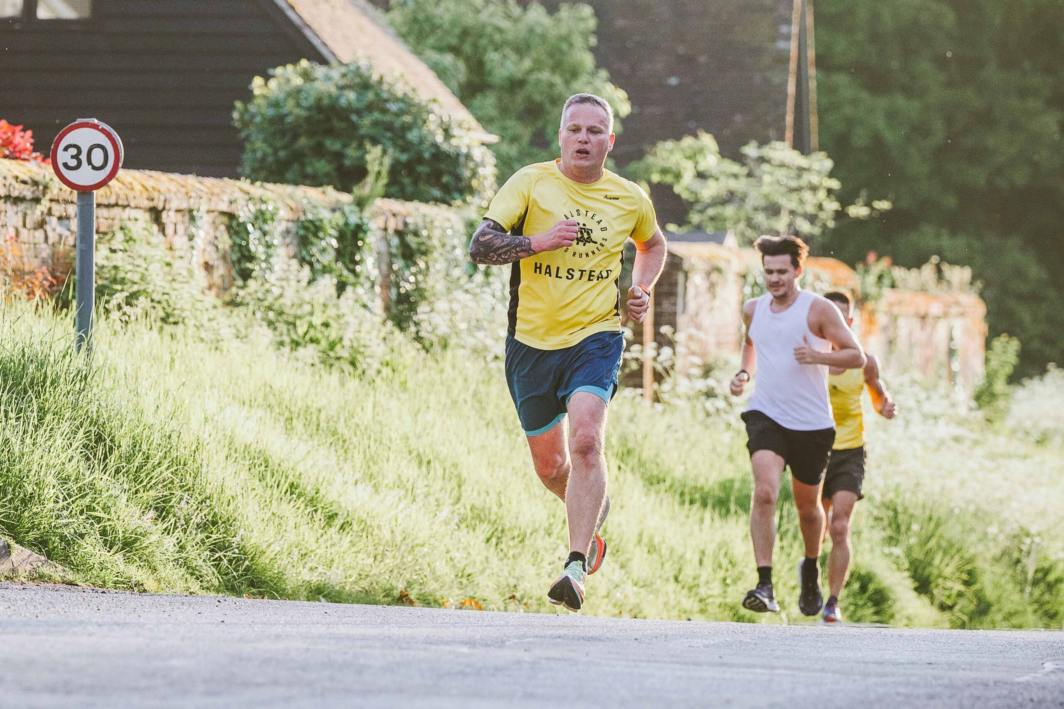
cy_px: 354
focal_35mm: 232
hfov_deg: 8.9
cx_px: 532
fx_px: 6857
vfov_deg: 5.9
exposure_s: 1/2000
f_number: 3.5
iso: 500
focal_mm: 155
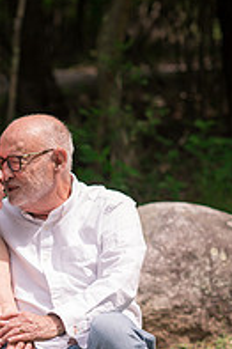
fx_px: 1878
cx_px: 9
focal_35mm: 194
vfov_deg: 10.6
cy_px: 275
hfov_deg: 7.0
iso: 200
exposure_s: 1/1600
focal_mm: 85
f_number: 3.2
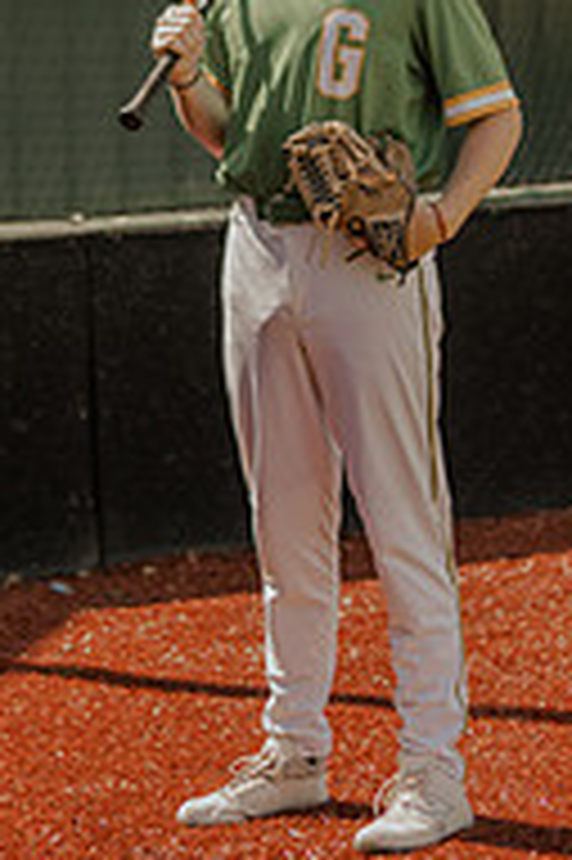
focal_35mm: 177
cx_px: 198
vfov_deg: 11.5
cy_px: -45
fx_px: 4226
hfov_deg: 7.7
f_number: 3.5
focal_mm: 50
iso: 64
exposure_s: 1/800
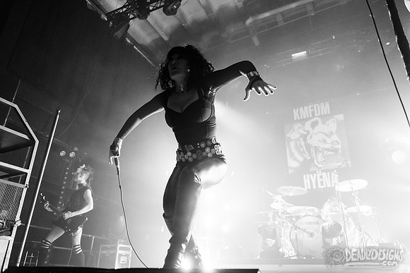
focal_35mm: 27
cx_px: 205
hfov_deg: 67.4
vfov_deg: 48.0
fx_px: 308
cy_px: 136
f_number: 3.2
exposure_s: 1/400
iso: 3200
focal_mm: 27
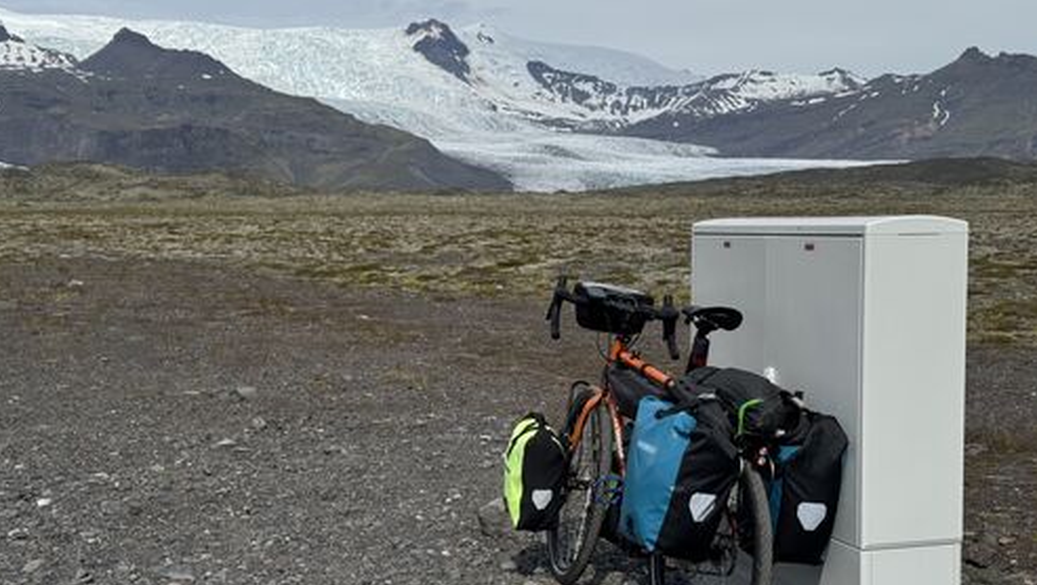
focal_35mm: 53
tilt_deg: -7.2
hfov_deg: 39.1
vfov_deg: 22.6
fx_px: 1458
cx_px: 515
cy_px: 357
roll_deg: -0.3
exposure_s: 1/9009
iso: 80
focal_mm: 6.76
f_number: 1.78
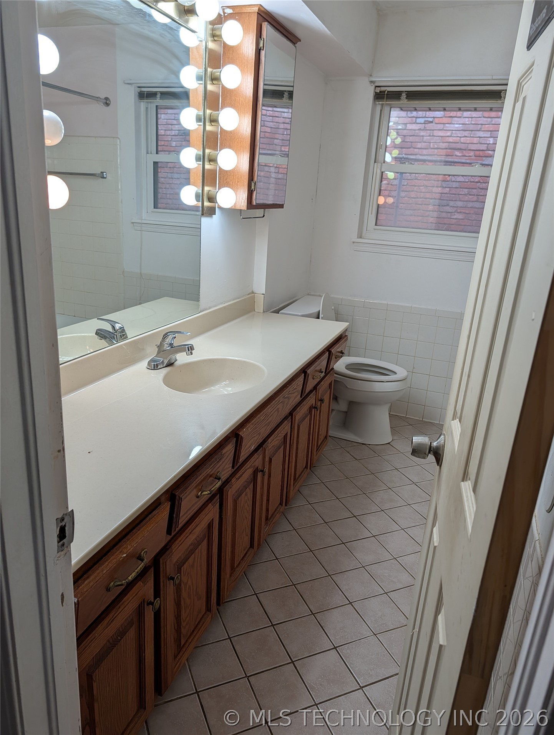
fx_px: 511
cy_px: 368
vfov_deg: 71.5
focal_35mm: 24
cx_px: 277
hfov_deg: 56.9
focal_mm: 6.9
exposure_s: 1/120
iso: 57
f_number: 1.68
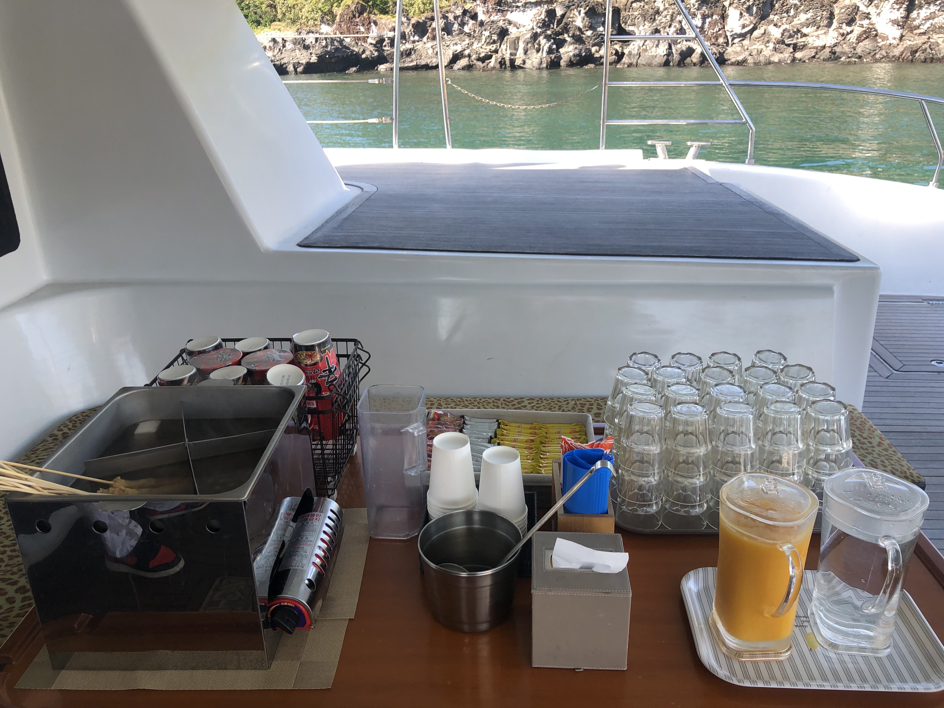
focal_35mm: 28
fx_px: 764
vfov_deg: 49.7
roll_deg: +2.6
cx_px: 472
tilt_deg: -21.2
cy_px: 354
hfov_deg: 63.4
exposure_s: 1/232
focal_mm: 3.99
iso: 20
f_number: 1.8
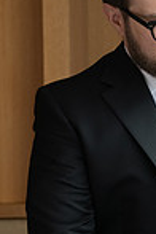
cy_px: 143
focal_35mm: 171
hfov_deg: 7.9
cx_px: 213
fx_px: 1111
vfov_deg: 12.0
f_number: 2.8
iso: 1250
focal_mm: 56
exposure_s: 1/100
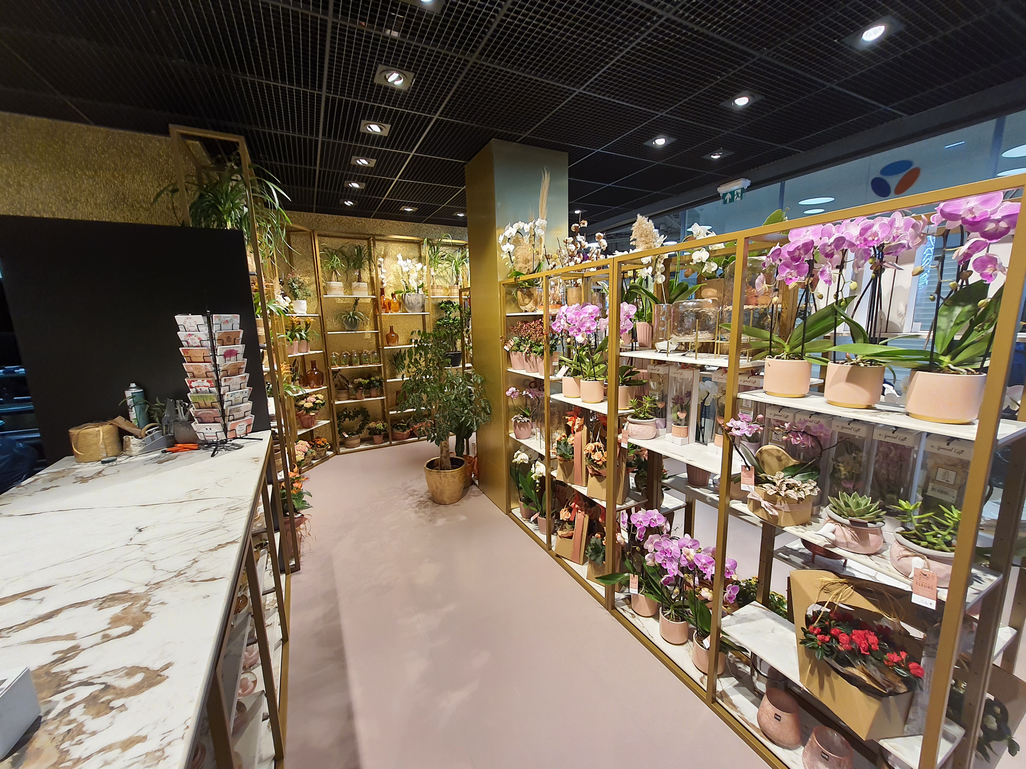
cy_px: 384
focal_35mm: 13
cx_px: 513
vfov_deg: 89.9
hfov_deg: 106.2
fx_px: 385
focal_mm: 1.74
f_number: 2.2
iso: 80
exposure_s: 1/50
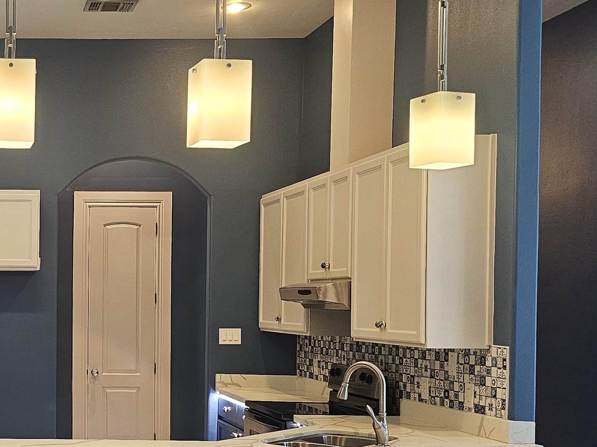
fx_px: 948
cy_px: 293
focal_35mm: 55
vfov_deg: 26.4
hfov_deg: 31.9
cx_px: -18
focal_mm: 6.3
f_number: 1.7
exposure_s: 1/120
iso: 500
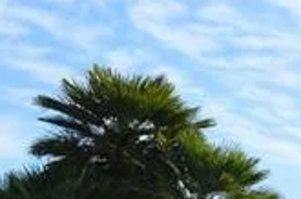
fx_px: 1092
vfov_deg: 9.4
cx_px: 518
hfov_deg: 14.1
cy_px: 461
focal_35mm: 131
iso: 100
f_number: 8
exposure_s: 1/250
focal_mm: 18
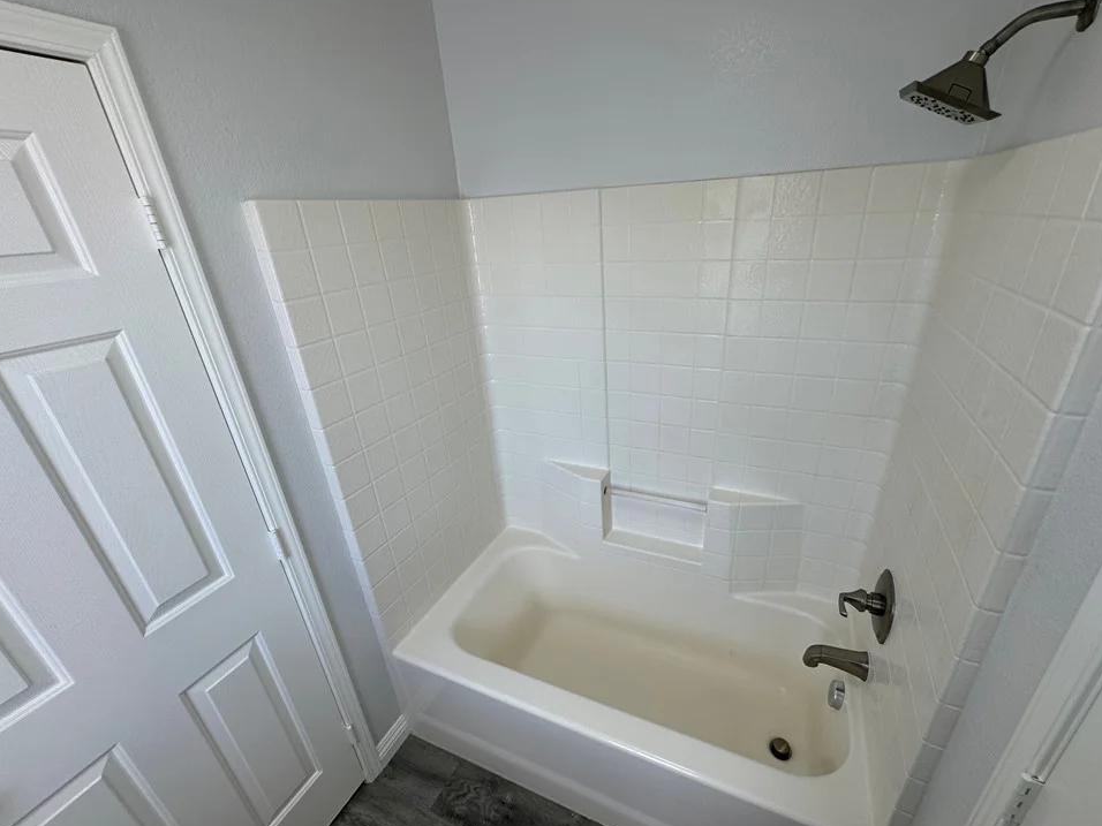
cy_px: 427
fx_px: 478
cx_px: 572
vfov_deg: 81.7
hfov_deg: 98.1
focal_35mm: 15
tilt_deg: -24.6
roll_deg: +3.4
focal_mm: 2.22
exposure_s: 1/175
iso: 40
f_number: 2.2
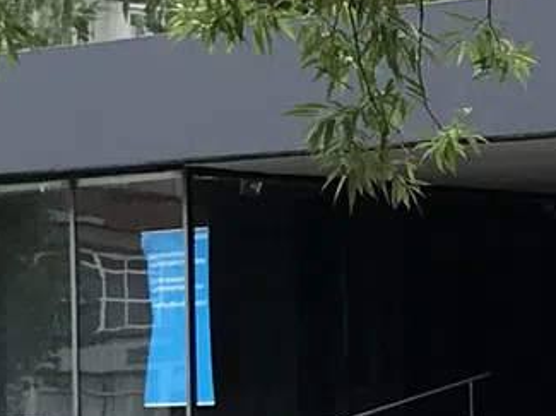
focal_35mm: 207
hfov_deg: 8.8
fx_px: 3321
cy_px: 637
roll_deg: +0.0
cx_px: 1280
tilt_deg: -2.3
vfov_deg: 7.0
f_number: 1.8
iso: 20
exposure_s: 1/190
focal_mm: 3.99
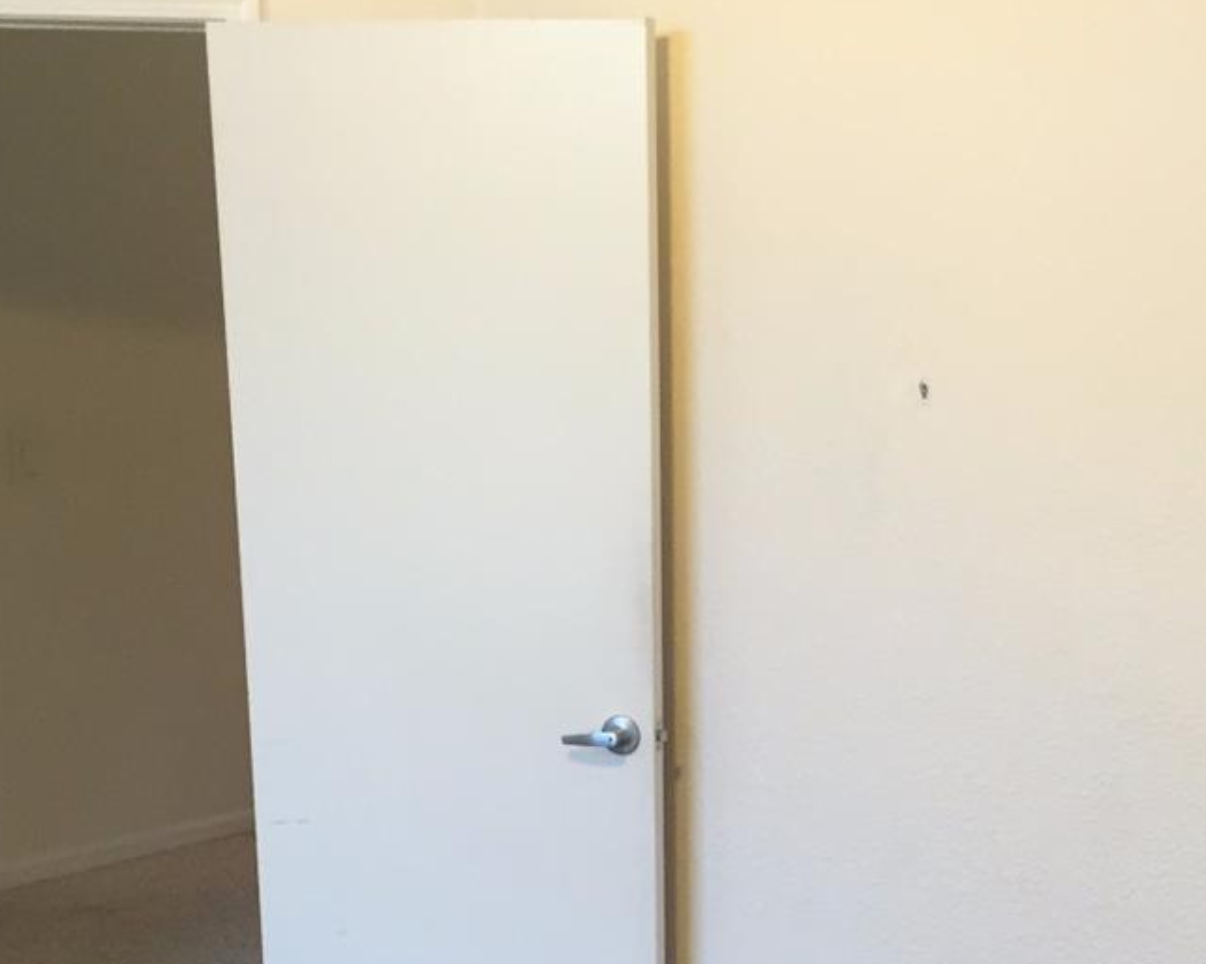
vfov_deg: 22.4
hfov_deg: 28.5
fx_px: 2355
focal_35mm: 66
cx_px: 808
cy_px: 921
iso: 100
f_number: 2.2
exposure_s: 1/30
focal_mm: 4.15
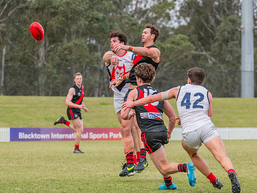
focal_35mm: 286
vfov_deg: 5.2
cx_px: 128
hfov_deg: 6.9
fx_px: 2120
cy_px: 75
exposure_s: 1/1250
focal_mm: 210
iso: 800
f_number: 7.1
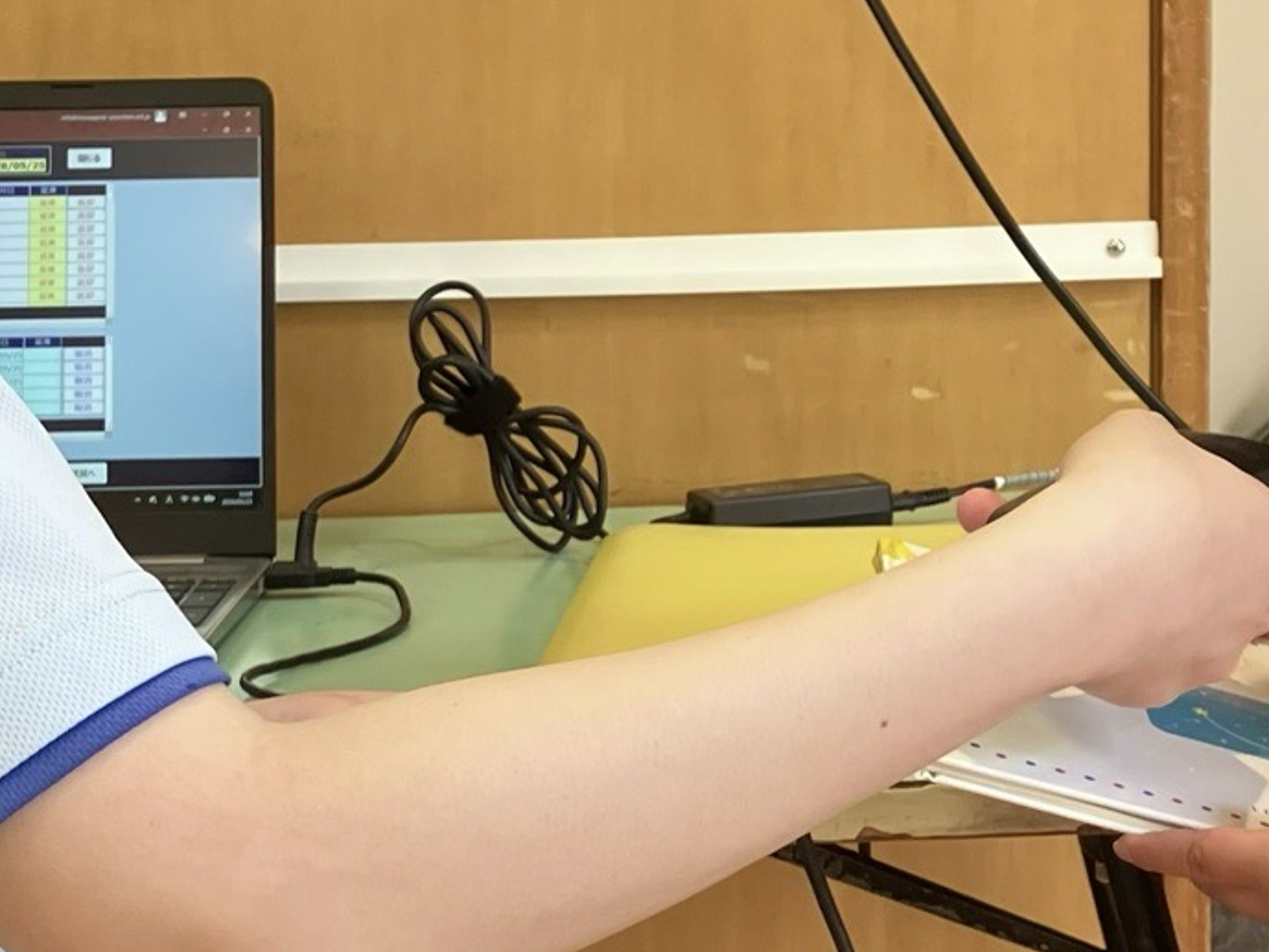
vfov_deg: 22.4
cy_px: 258
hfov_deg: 29.7
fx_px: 2383
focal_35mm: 65
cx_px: 799
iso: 80
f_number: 1.8
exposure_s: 1/120
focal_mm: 3.99
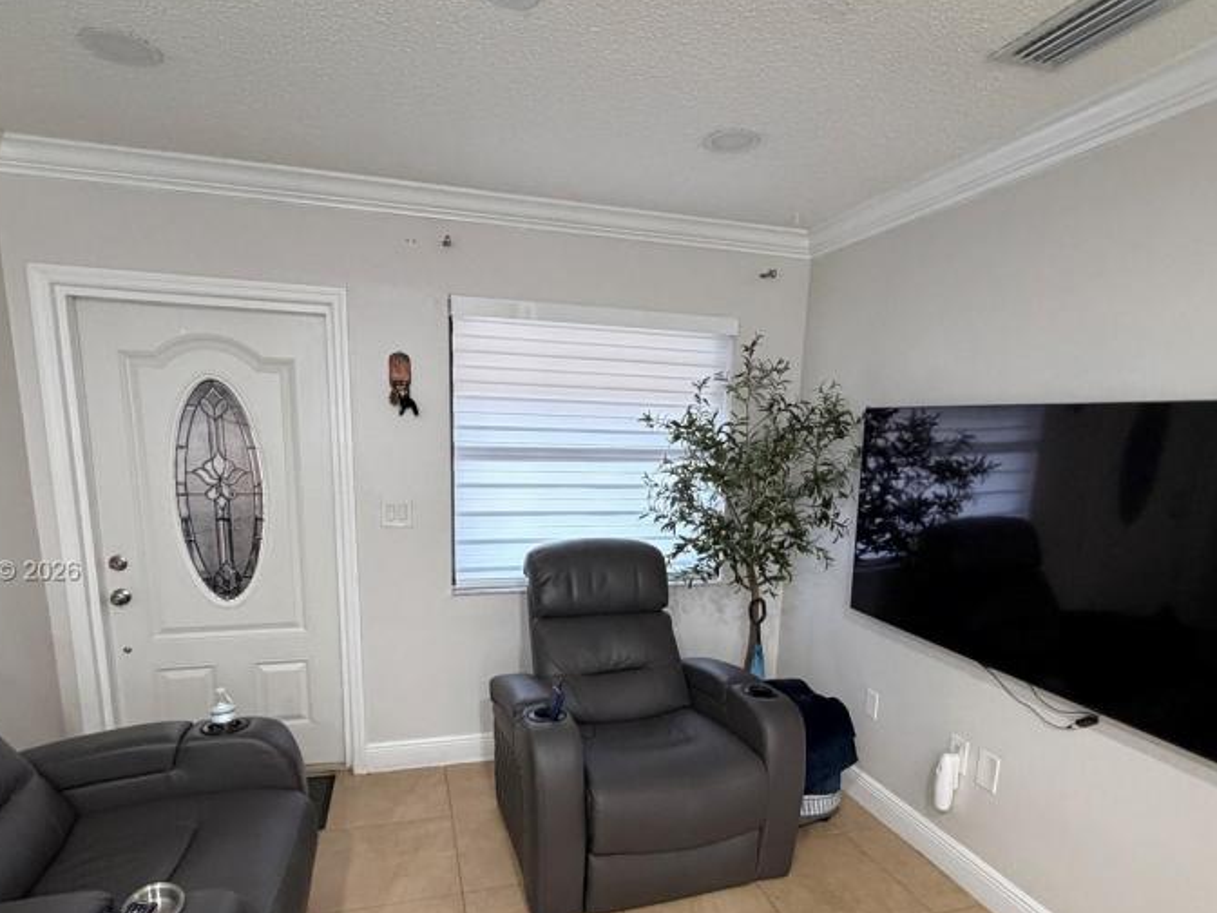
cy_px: 572
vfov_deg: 65.0
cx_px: 610
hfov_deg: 81.7
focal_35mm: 20
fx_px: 703
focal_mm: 2.22
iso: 500
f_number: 2.2
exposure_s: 1/60
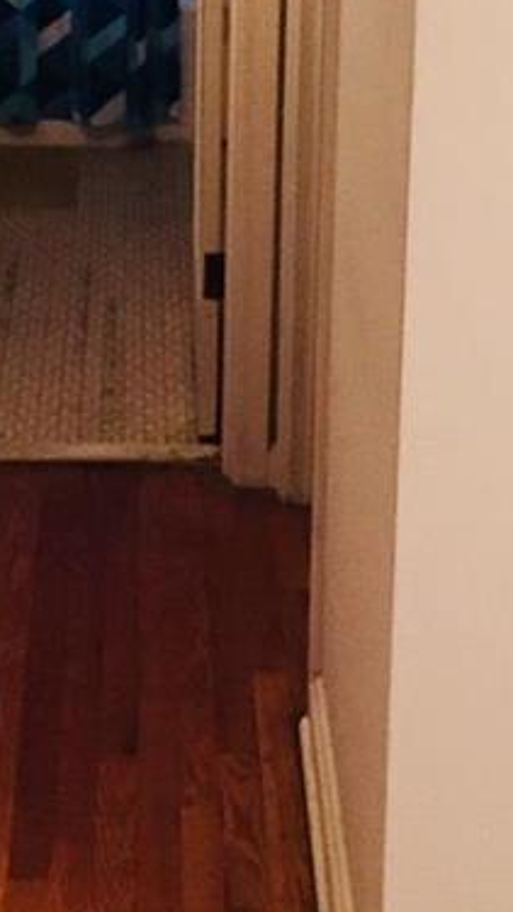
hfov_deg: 11.9
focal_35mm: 101
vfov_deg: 21.0
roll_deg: +1.0
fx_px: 2442
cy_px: 221
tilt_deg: -16.9
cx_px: 15
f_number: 2.2
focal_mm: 4.15
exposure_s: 1/20
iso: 250
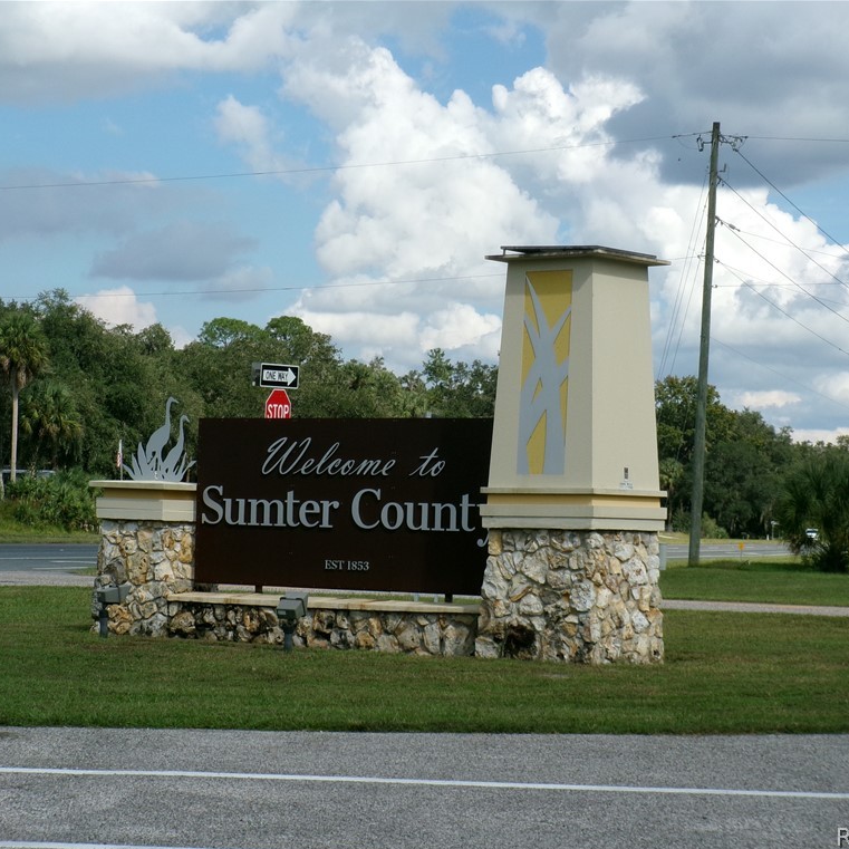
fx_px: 3136
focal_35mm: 113
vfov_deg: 15.4
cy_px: 427
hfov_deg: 15.4
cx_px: 419
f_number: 5.8
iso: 100
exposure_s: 1/750
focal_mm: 16.9
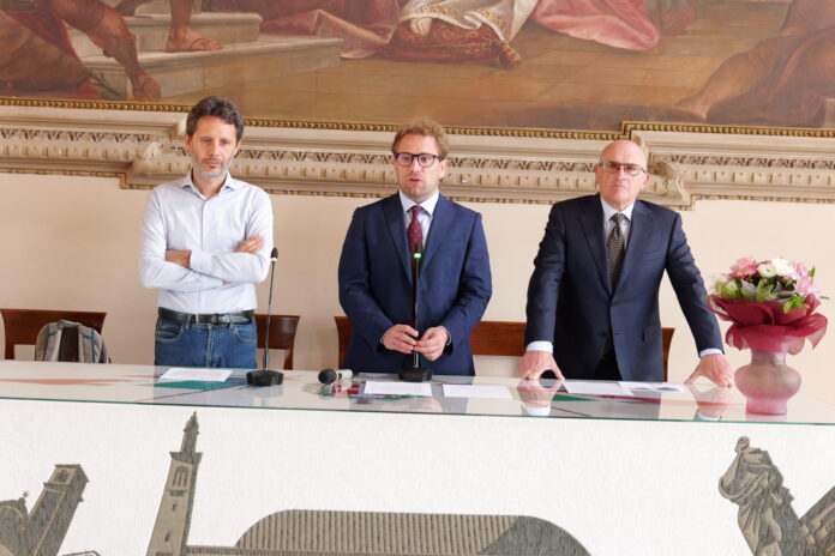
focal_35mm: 57
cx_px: 418
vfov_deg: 23.8
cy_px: 278
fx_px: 1322
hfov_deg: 35.1
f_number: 4
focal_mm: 57
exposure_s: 1/125
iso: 6400
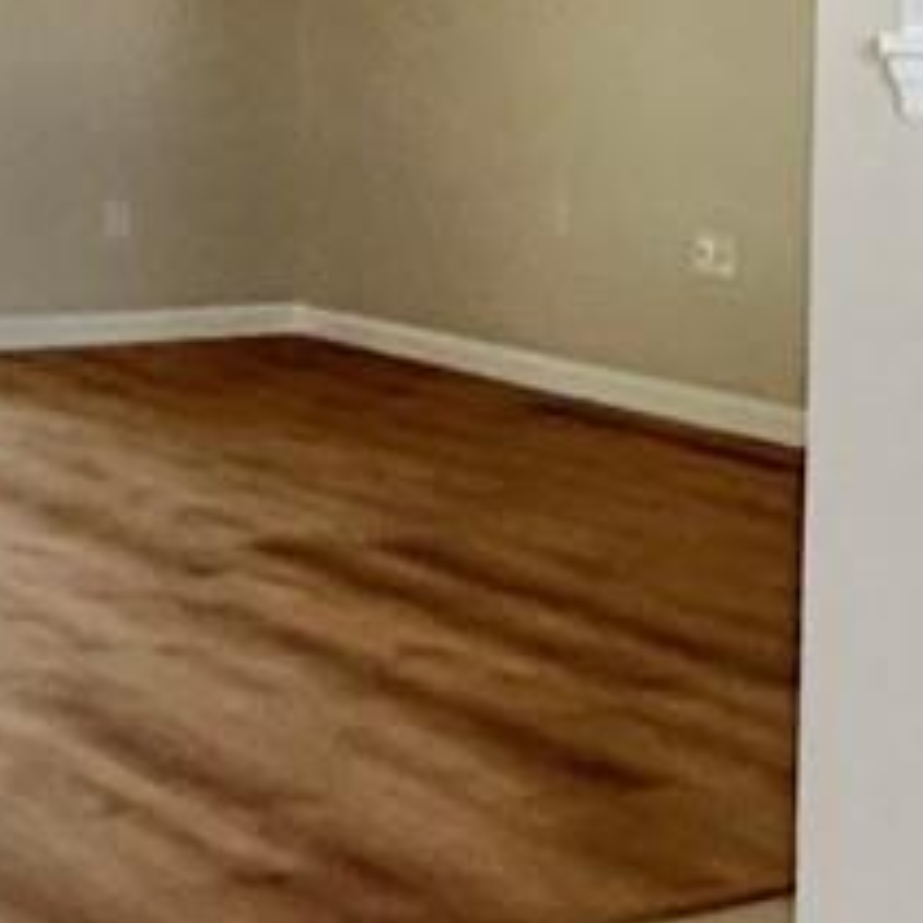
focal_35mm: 94
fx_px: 2836
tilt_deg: +1.2
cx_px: 223
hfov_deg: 18.4
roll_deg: -1.4
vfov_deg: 17.9
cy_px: -79
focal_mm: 2.22
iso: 500
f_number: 2.2
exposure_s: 1/60
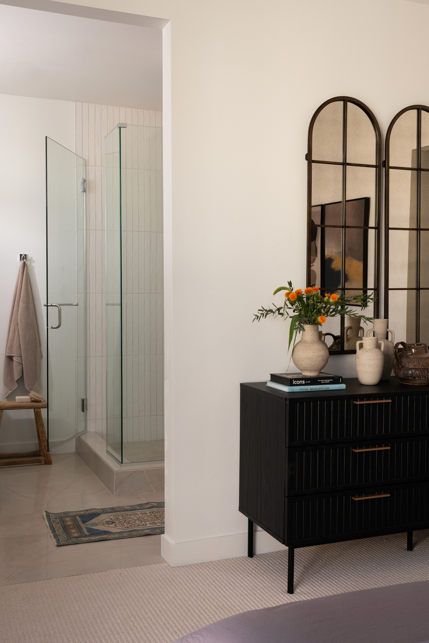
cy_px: 322
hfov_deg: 36.9
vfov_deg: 53.1
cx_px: 214
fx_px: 643
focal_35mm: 36
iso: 160
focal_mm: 36
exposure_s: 1/15
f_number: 8
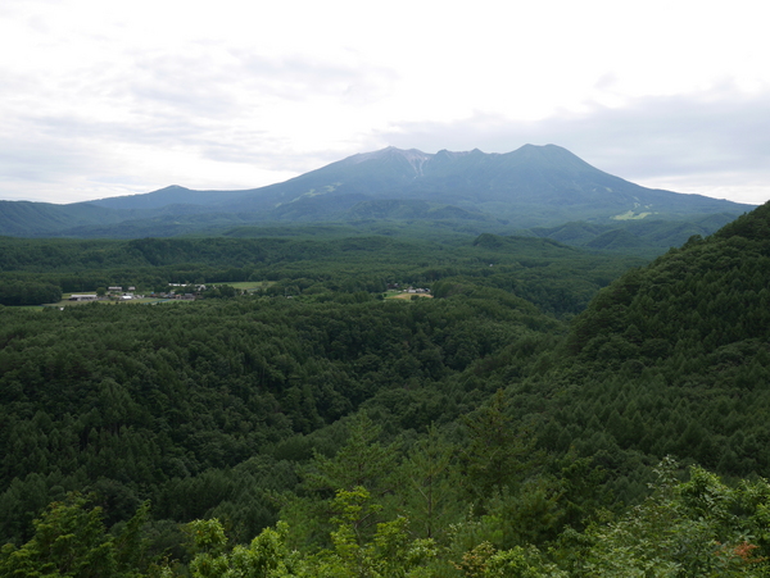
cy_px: 289
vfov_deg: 46.9
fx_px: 668
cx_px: 385
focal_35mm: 30
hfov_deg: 59.9
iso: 200
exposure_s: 1/400
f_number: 7.1
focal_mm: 15
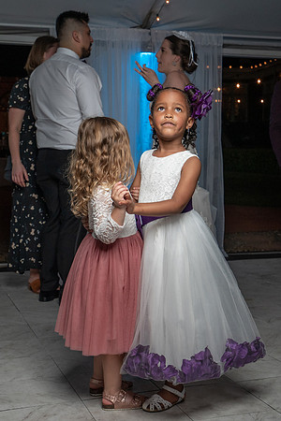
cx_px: 124
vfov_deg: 34.6
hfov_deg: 23.5
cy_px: 214
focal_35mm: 58
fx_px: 676
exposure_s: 1/200
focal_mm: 35
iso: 1600
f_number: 5.6
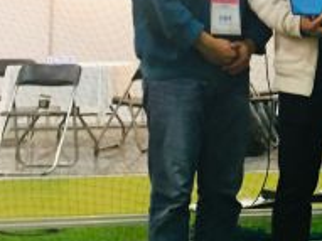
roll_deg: -1.5
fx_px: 846
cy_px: -13
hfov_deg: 19.9
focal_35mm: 91
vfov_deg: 15.8
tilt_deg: +5.9
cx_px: 413
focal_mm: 4.15
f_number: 2.2
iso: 250
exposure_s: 1/24
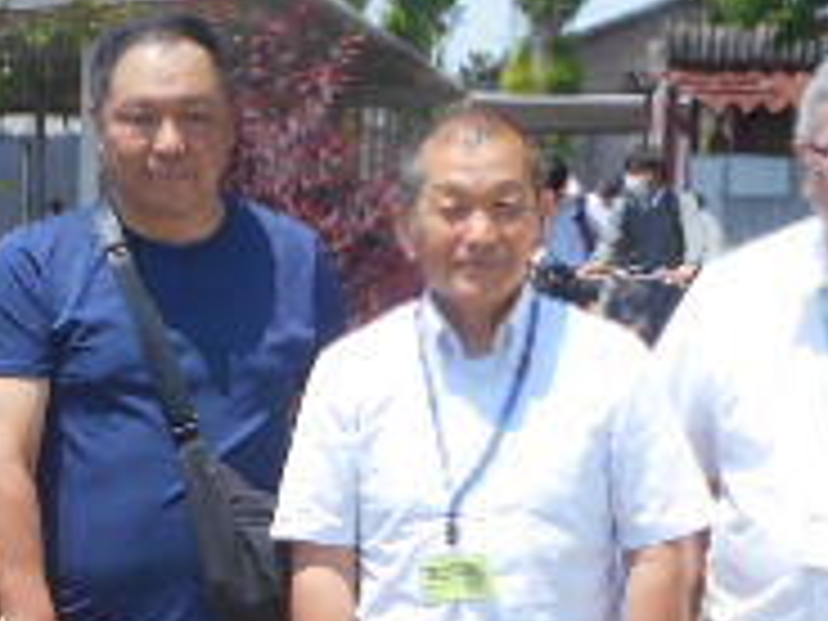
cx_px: -18
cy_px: 576
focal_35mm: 118
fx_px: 2823
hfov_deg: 16.3
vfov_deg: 12.4
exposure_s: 1/500
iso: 80
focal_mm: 5.8
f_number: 3.6
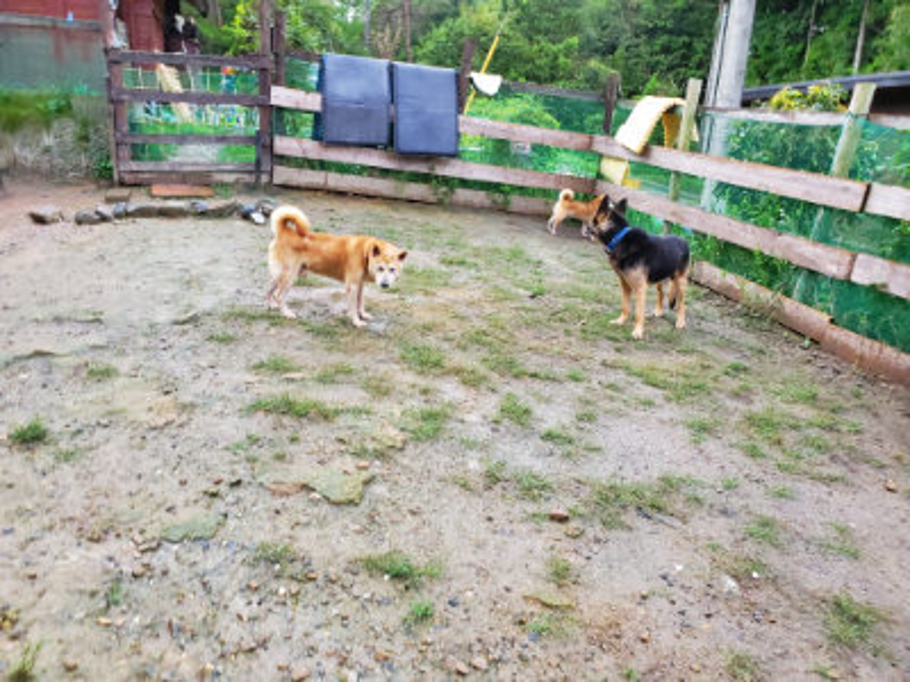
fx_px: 683
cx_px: 455
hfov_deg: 67.3
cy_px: 341
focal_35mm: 26
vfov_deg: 53.1
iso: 250
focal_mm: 4.3
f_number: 2.4
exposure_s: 1/120
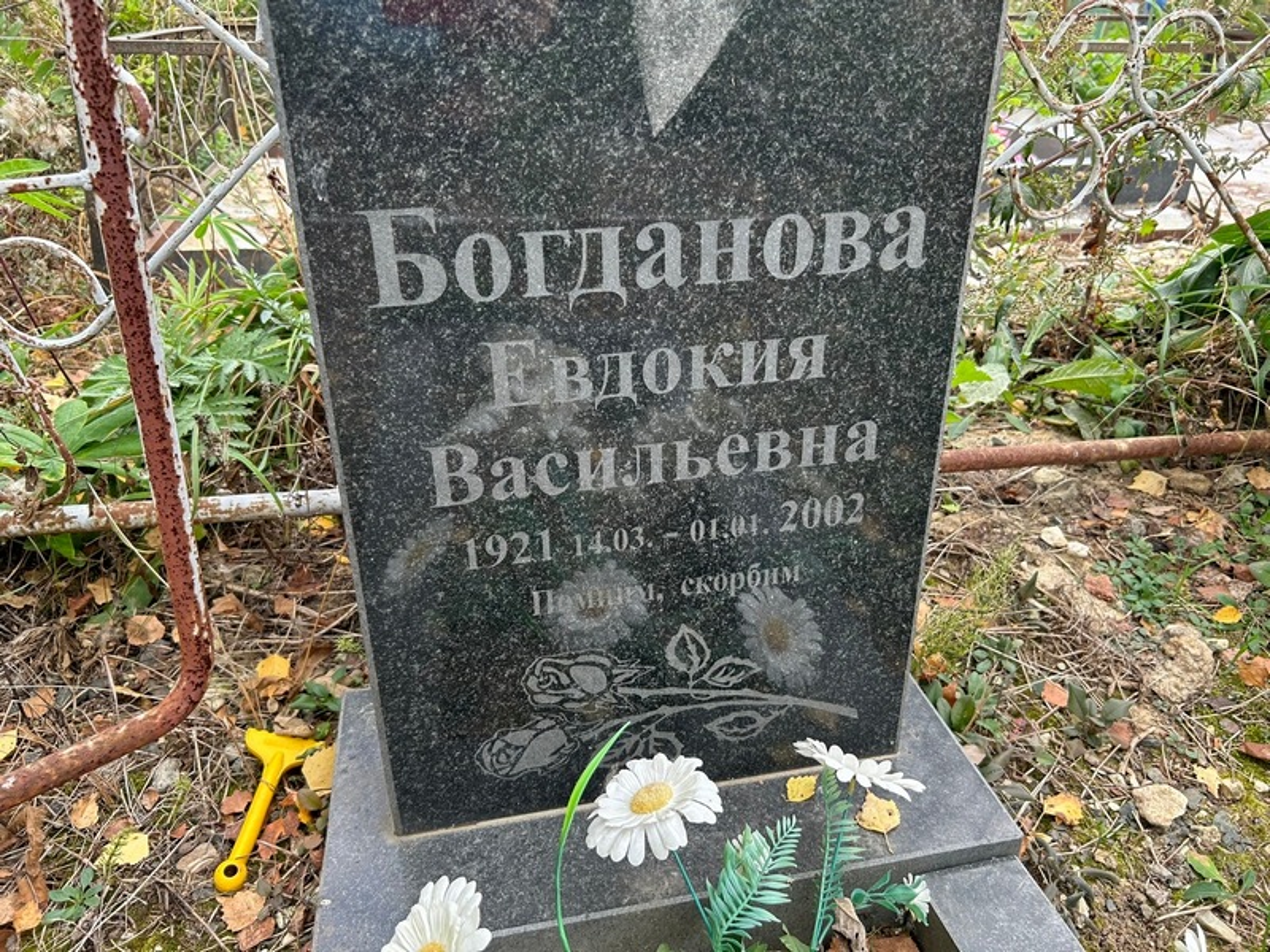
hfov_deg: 67.3
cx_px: 635
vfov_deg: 53.1
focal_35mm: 26
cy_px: 476
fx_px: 954
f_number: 1.5
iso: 40
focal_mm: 5.7
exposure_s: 1/159
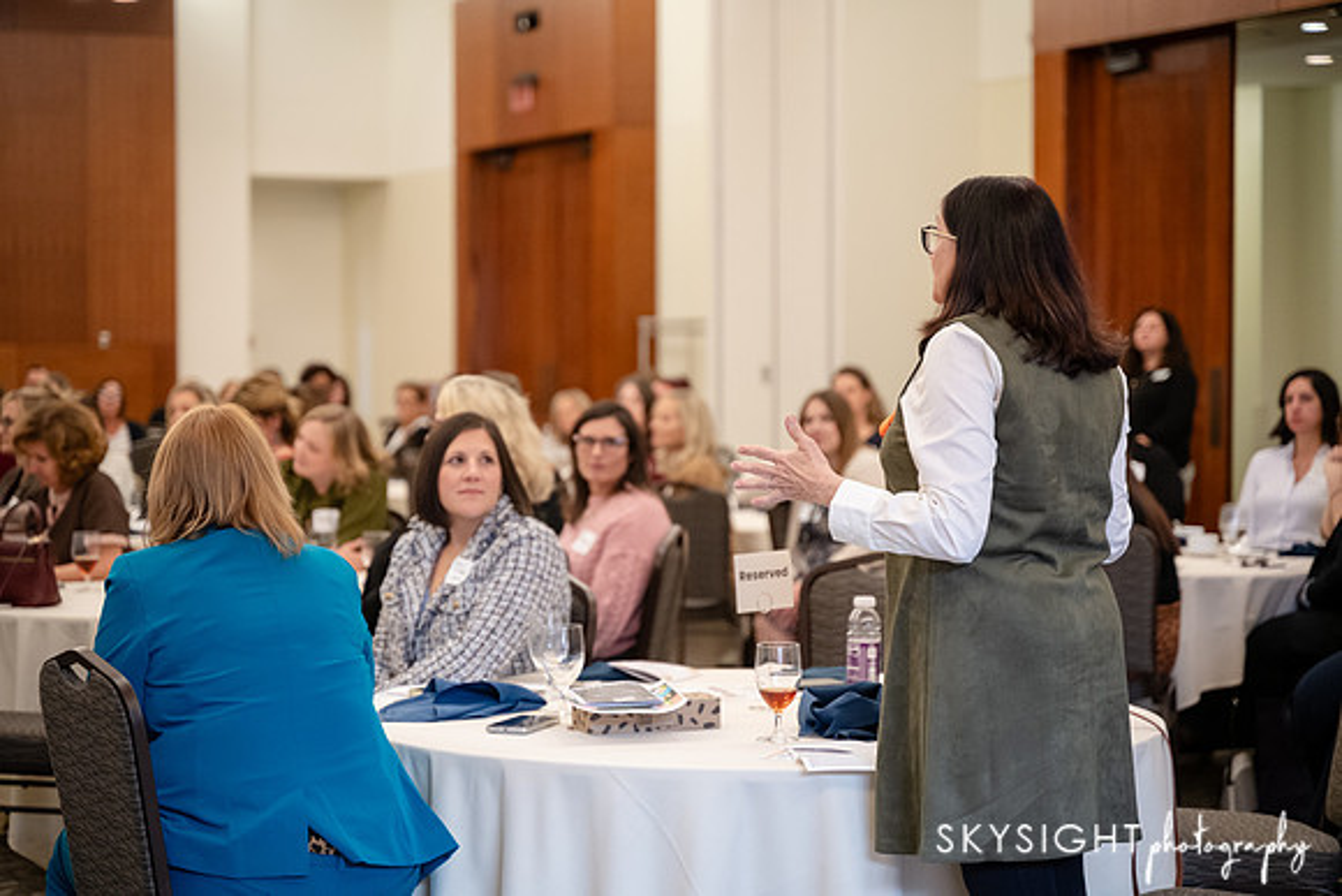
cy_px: 448
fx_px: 2861
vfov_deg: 17.8
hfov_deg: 26.4
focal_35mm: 77
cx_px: 671
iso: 3200
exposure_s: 1/320
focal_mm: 75
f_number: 2.8
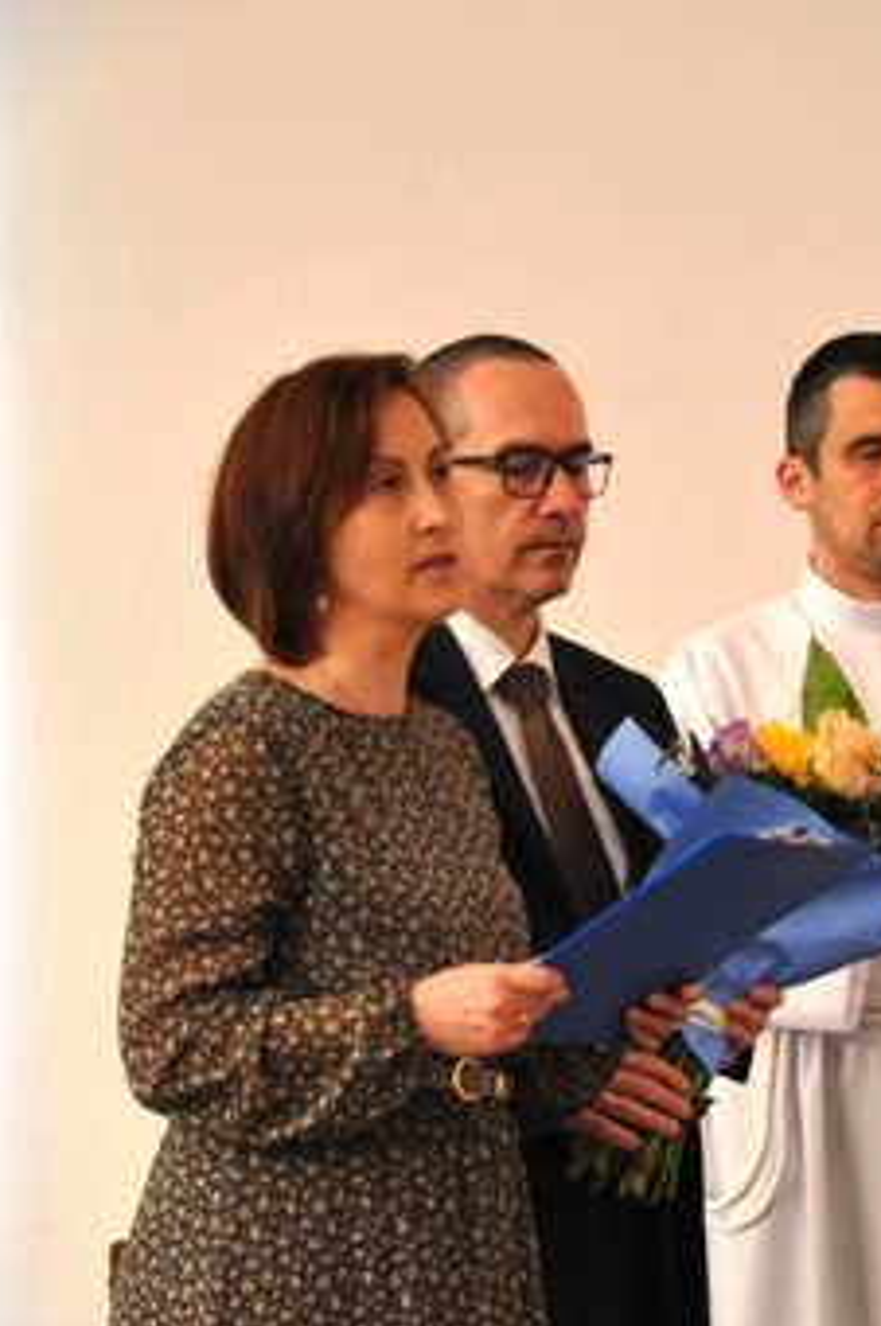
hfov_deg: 7.8
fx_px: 6437
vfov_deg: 11.7
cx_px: 700
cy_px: 1213
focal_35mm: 175
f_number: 5.3
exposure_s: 1/10
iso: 800
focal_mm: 62
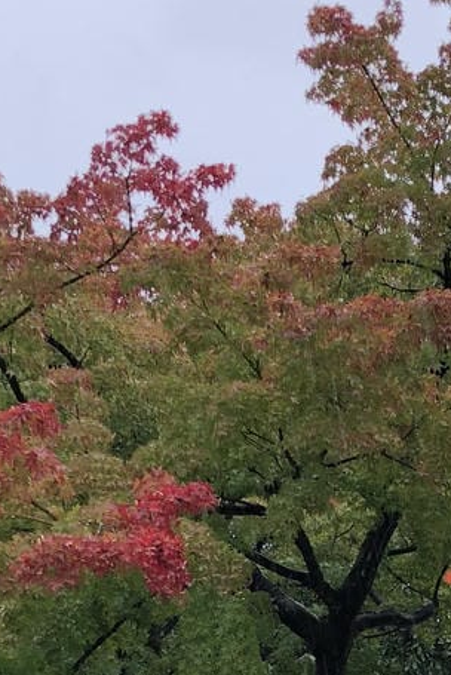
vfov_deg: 18.6
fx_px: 1989
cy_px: 709
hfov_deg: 12.8
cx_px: 423
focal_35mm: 106
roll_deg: -0.4
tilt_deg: +7.5
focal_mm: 3.99
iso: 32
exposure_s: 1/120
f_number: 1.8
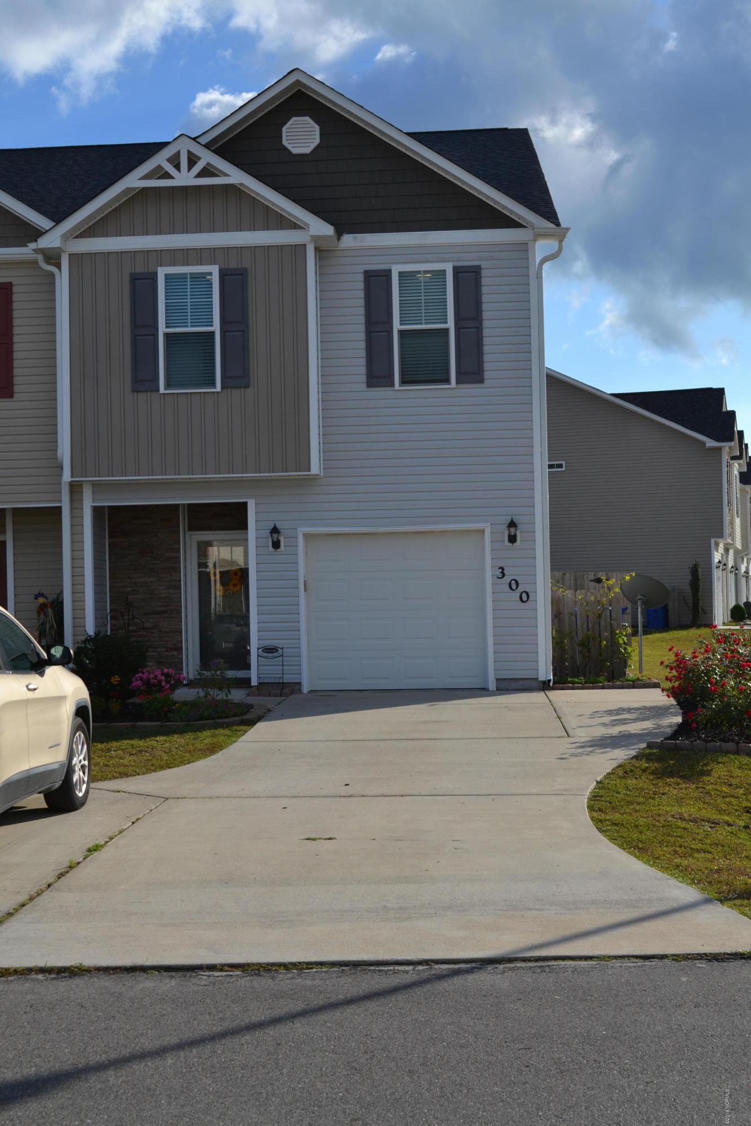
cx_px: 376
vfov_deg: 43.6
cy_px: 563
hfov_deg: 29.9
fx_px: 1408
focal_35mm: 45
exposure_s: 1/250
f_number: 8
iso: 100
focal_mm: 30
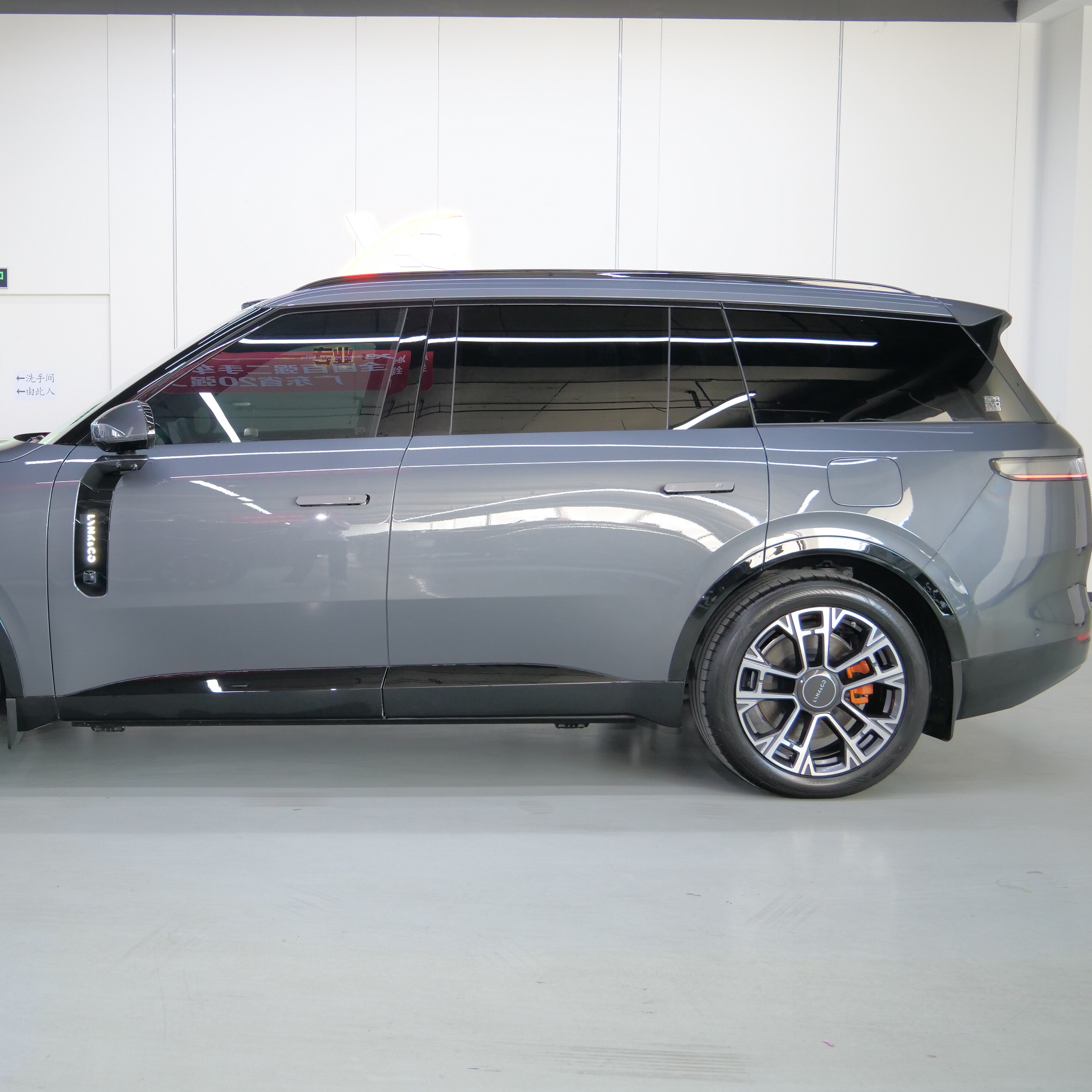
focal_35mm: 38
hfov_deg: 43.2
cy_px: 534
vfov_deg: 43.9
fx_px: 1356
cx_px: 357
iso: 800
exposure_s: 1/15
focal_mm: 15
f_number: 3.7
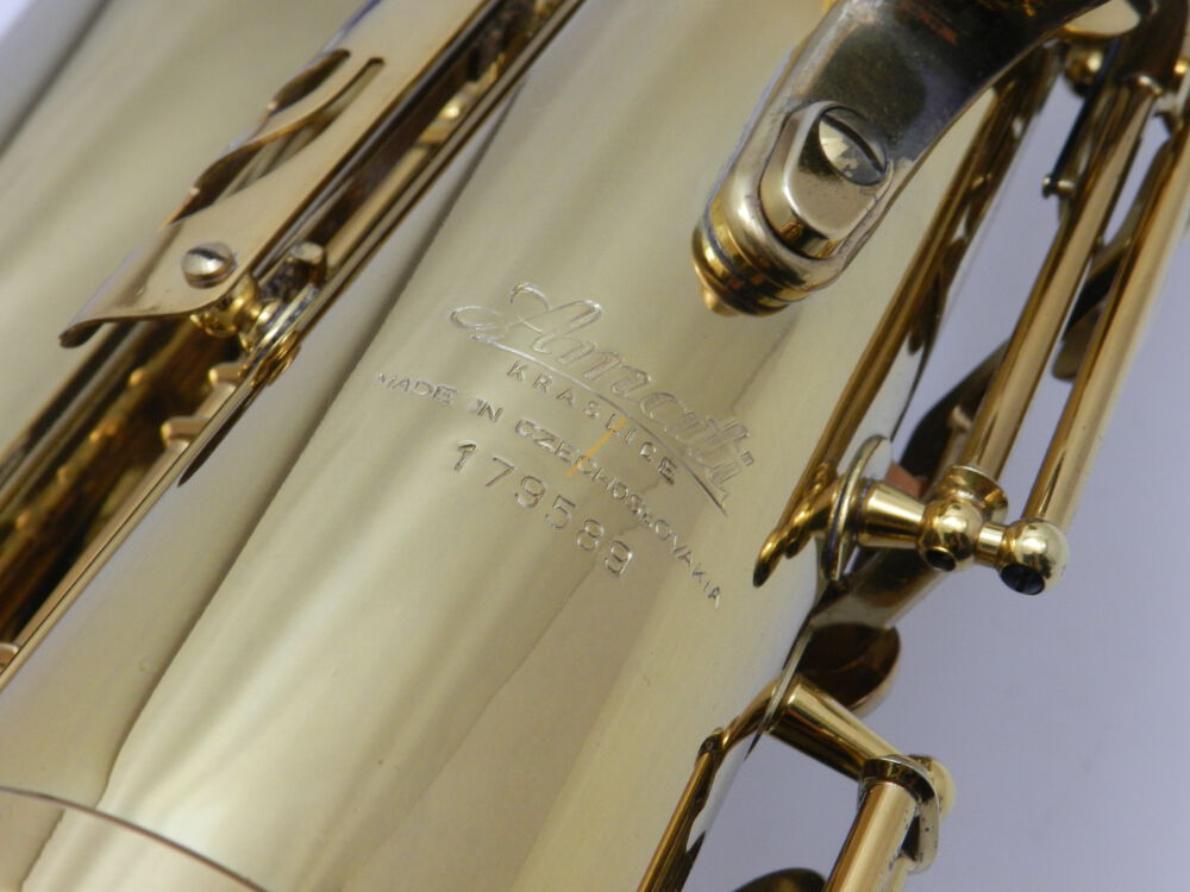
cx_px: 595
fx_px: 2338
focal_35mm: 68
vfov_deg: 21.6
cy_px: 446
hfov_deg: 28.6
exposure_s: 1/30
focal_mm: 12.1
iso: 280
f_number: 4.7
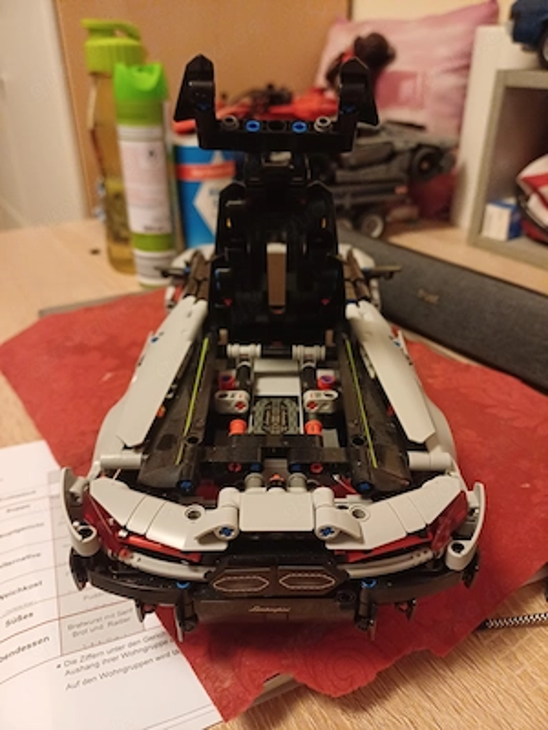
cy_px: 365
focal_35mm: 25
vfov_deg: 69.4
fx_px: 528
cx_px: 274
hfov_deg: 54.9
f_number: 1.8
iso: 640
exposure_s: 1/25
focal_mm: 4.65
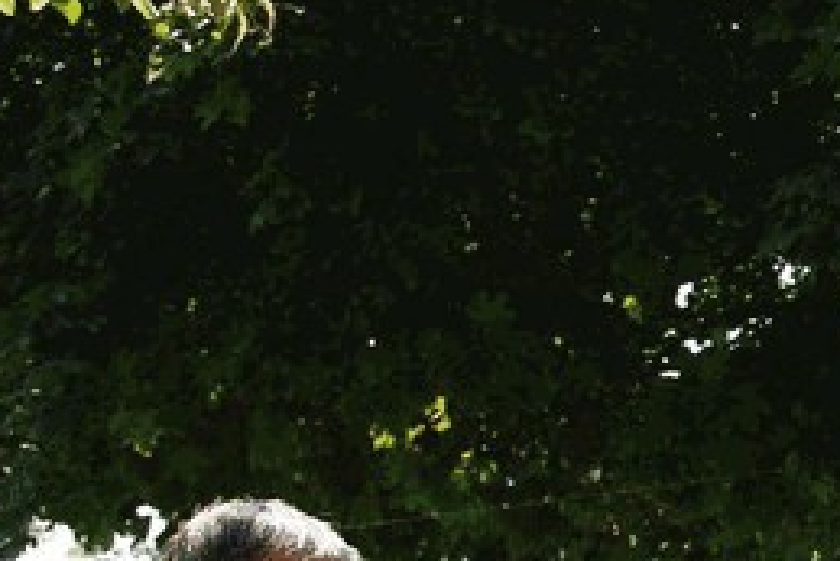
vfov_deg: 7.4
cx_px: 1612
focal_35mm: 182
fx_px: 4249
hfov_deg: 10.5
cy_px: 867
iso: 100
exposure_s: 1/180
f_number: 6.7
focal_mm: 30.63
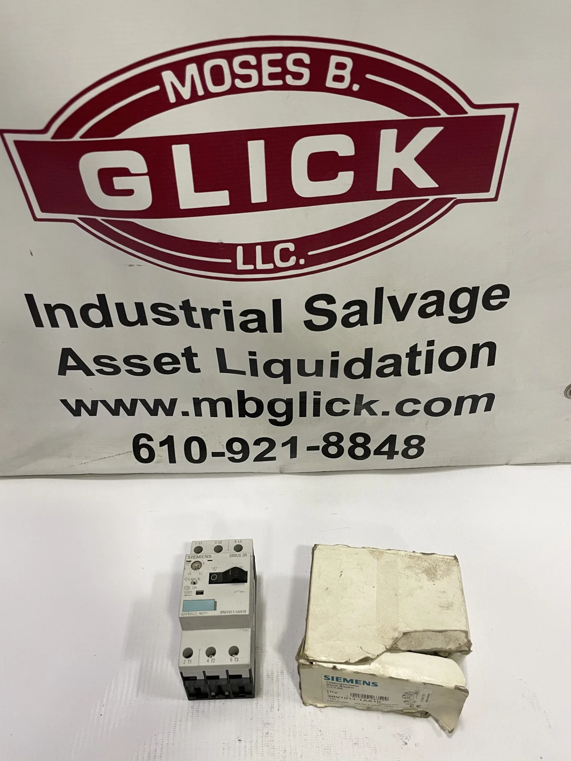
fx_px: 594
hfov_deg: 51.3
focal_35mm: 27
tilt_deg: -41.7
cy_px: 366
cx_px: 278
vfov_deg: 65.3
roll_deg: +1.9
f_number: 1.6
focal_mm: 4.2
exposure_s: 1/60
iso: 80
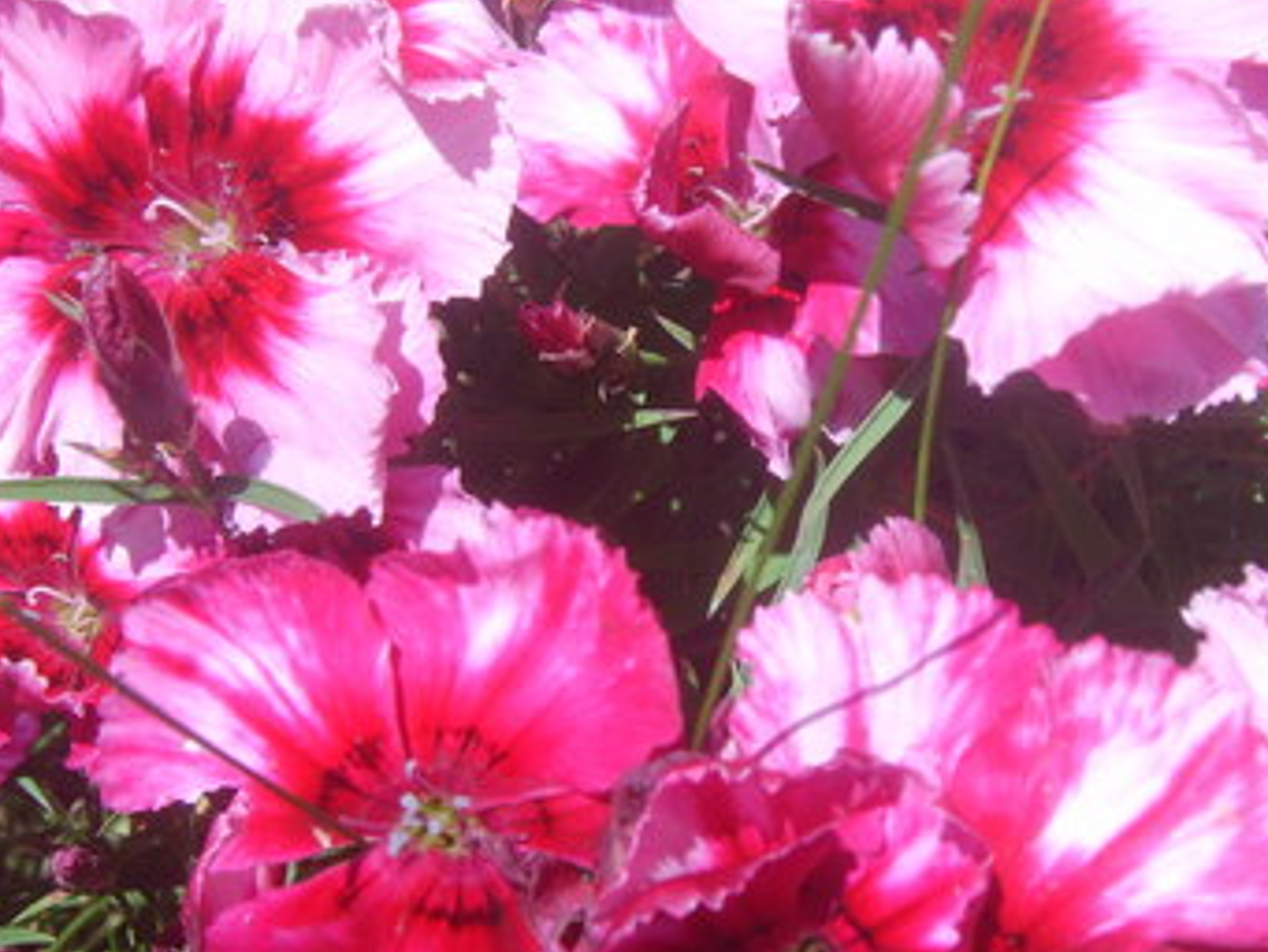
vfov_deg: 29.7
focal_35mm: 49
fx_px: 1796
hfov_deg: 38.9
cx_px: 680
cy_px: 498
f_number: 5.6
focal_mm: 9.86
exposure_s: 1/148
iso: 50
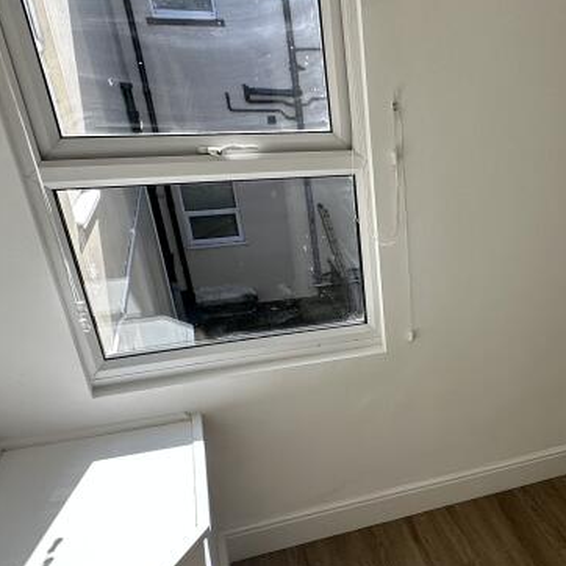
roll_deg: -2.0
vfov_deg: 46.3
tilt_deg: -28.0
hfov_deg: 42.8
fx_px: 647
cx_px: 521
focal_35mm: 35
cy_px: 386
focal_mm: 2.22
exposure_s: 1/349
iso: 40
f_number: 2.2
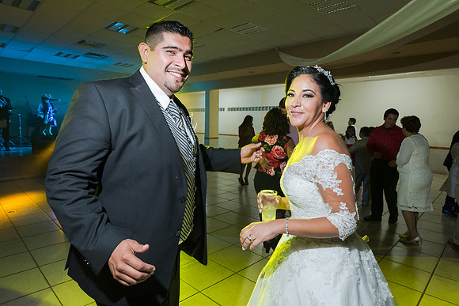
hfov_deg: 78.9
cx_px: 223
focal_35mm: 22
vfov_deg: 57.6
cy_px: 146
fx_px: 279
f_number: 4
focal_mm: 17
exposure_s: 1/100
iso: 1600
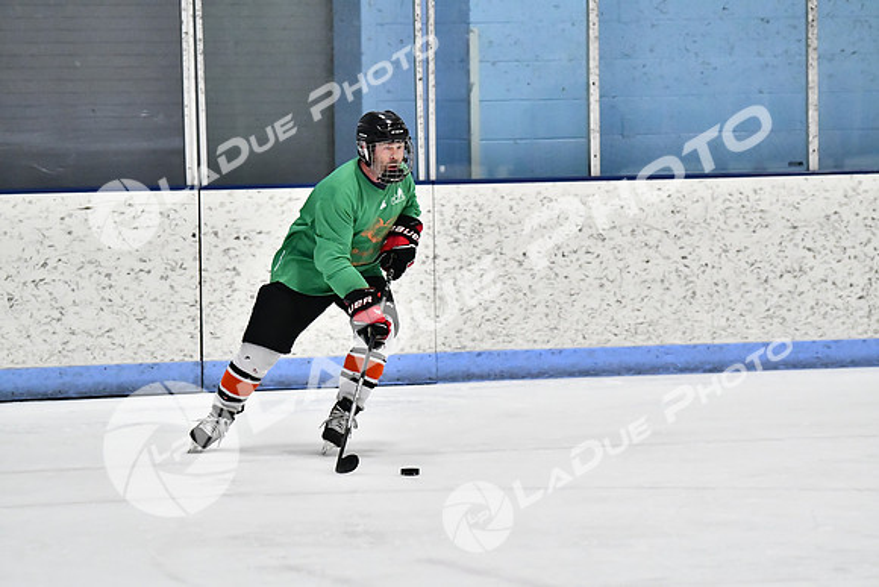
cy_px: 294
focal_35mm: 225
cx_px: 440
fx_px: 5495
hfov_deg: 9.1
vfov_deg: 6.1
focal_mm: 150
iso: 6400
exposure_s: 1/1600
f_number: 2.8
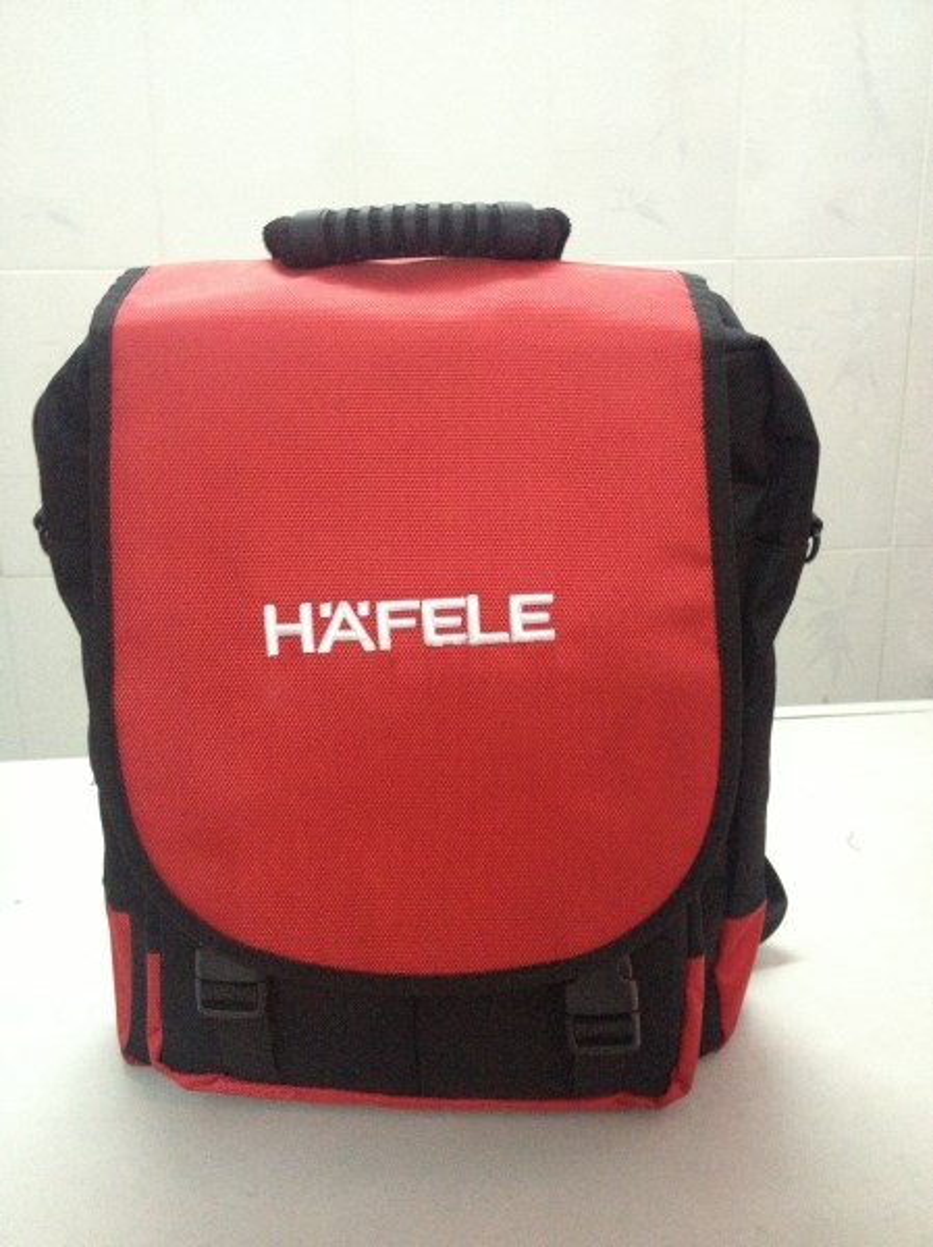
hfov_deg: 40.6
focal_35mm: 35
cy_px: 624
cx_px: 466
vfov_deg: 52.7
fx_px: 1260
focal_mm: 4.28
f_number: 2.4
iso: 500
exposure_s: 1/17
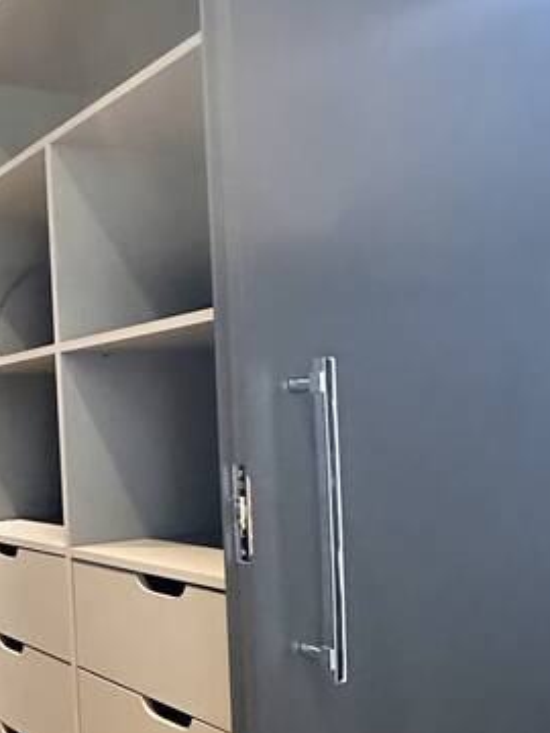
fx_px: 890
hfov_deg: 31.8
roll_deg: +2.2
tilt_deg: -1.7
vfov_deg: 44.4
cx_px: 6
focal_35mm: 42
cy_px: 462
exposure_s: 1/40
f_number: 2.2
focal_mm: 2.22
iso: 1000
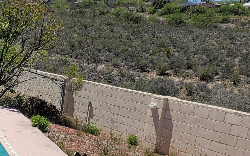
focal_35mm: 81
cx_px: -108
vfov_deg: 15.5
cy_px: 185
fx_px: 552
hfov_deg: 21.9
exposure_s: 1/1636
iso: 20
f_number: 1.8
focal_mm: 7
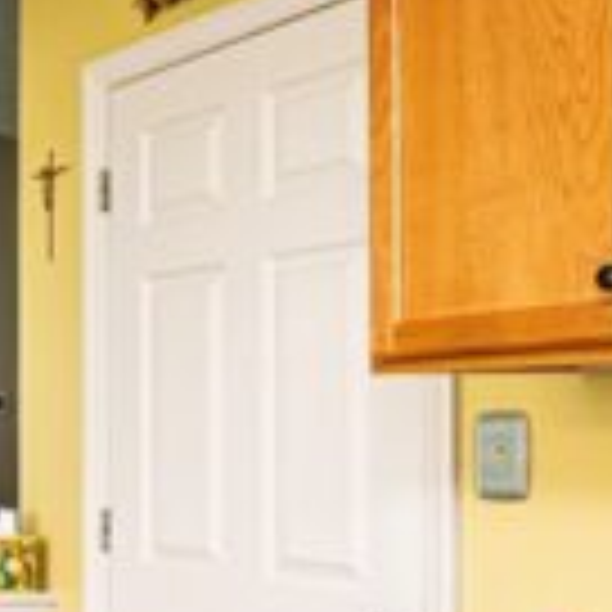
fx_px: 1400
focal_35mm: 70
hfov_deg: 15.8
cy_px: 508
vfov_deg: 24.2
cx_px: -770
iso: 2500
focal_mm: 14
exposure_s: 1/125
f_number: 8
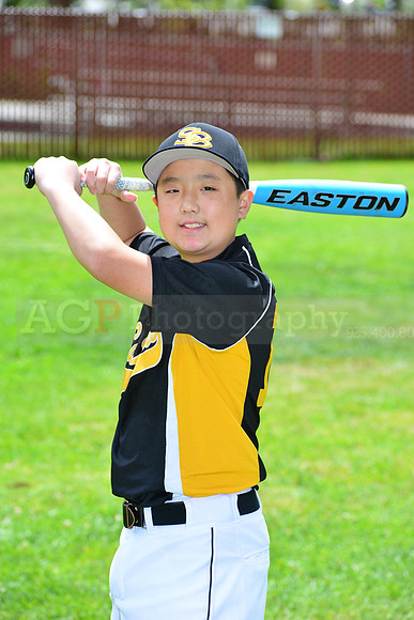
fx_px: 2500
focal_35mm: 145
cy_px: 310
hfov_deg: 9.5
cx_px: 207
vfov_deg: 14.2
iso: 200
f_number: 8
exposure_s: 1/200
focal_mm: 145
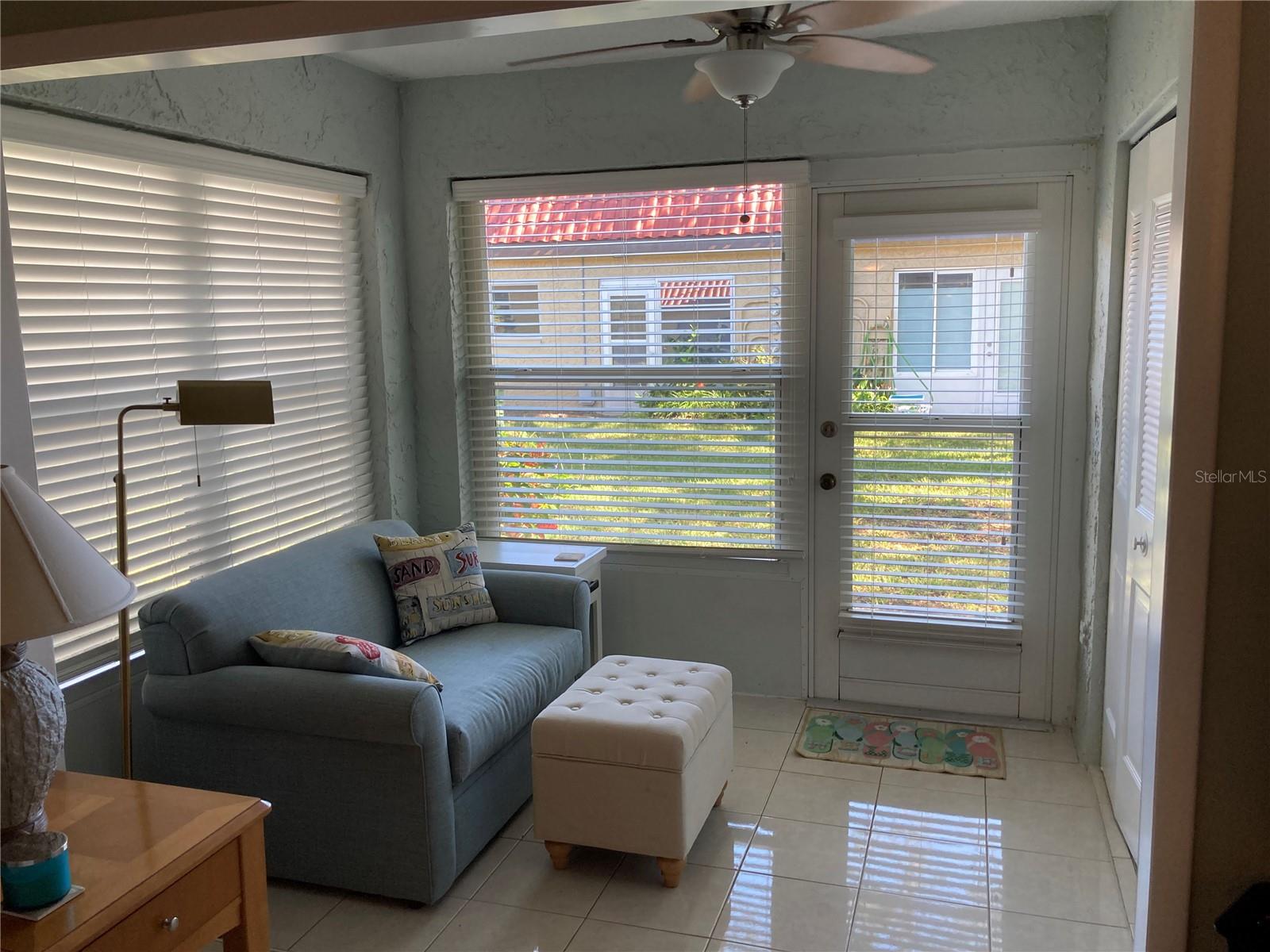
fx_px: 1027
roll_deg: +0.6
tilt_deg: -6.9
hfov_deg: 63.4
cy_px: 476
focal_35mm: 28
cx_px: 635
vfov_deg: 49.7
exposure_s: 1/120
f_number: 1.8
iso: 80
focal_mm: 3.99
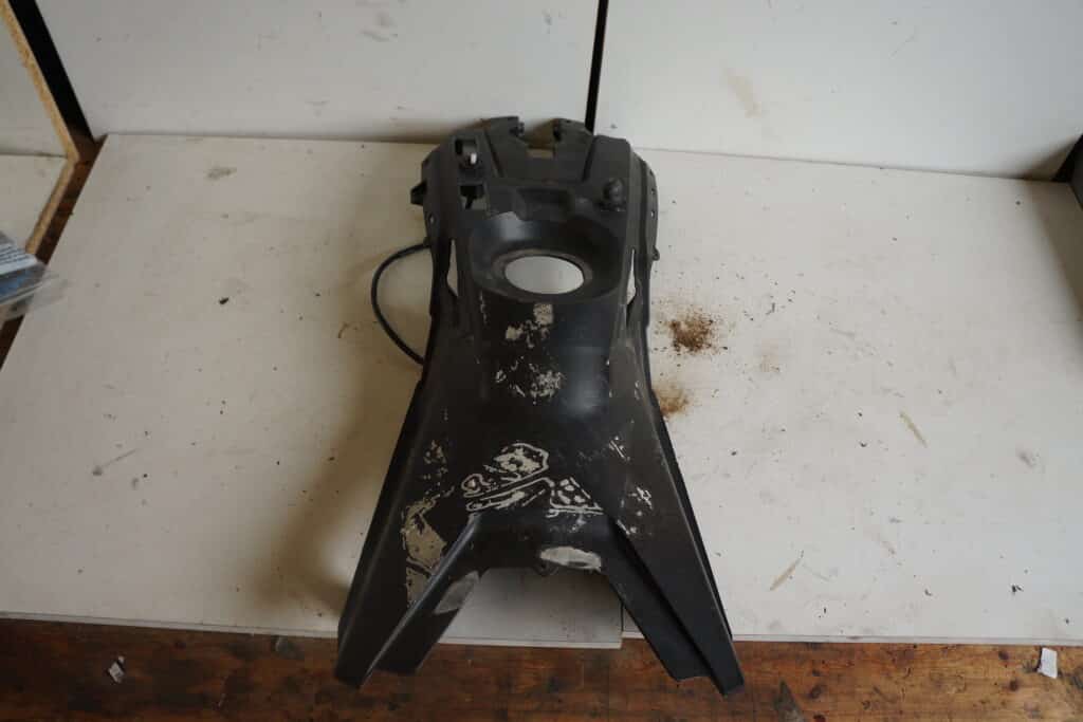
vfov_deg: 47.9
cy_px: 361
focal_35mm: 27
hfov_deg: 67.4
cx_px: 542
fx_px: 812
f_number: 5
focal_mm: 18
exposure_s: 1/100
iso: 400
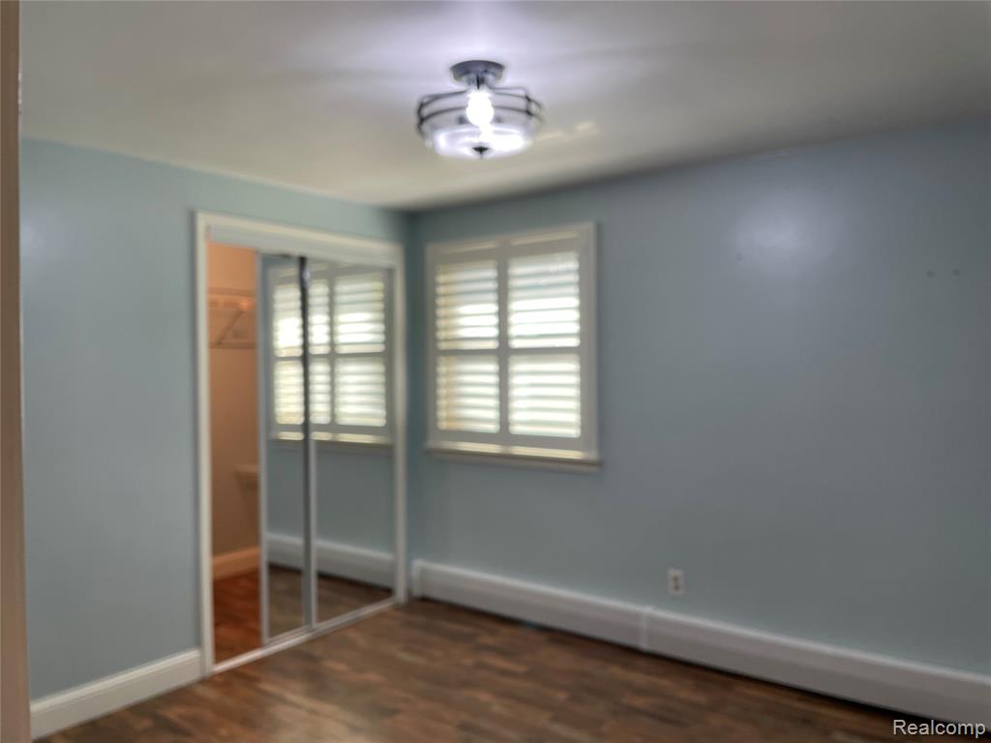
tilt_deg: +0.4
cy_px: 372
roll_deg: +0.4
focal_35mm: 26
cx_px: 496
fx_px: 744
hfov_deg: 67.3
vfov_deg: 53.1
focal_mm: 4.2
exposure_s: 1/120
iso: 50
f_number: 1.6
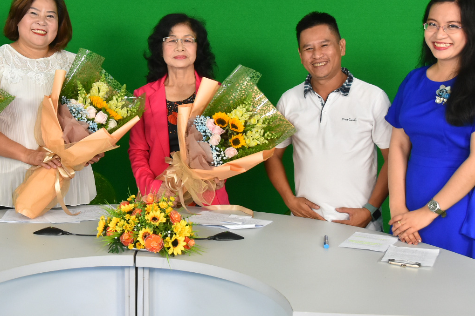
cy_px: 116
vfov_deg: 21.8
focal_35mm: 62
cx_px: 171
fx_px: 818
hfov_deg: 32.2
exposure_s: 1/200
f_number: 5.6
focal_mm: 26
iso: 800
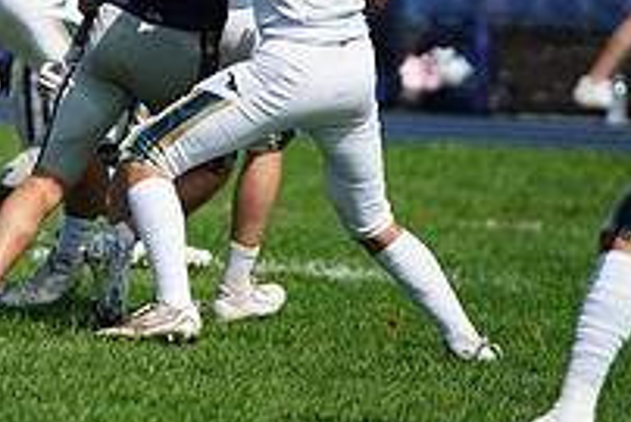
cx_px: -56
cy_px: -95
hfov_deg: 2.4
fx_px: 15084
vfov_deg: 1.6
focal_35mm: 860
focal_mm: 300
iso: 400
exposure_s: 1/8000
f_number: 2.8
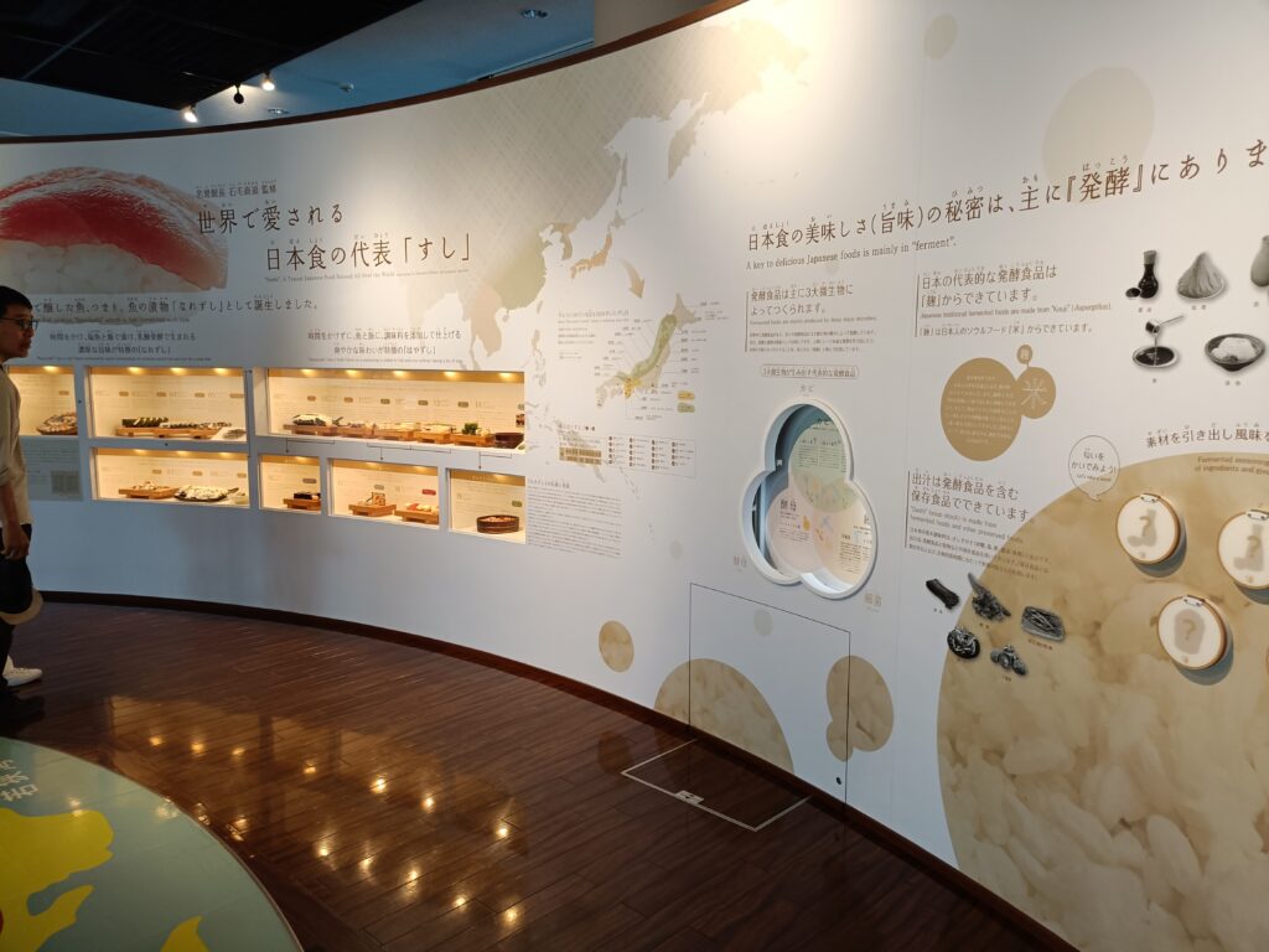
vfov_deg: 54.9
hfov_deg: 69.4
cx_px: 634
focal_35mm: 25
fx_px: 916
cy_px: 476
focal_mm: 4.7
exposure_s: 1/60
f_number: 1.7
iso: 250
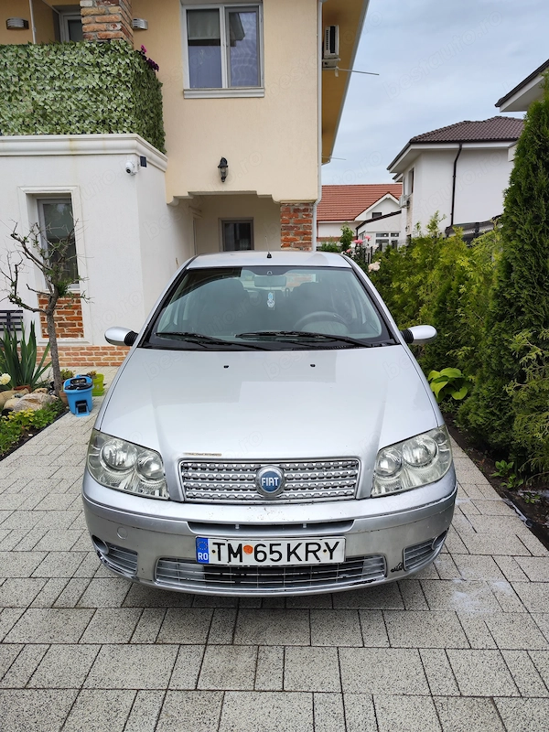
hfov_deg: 58.9
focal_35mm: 23
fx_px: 486
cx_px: 274
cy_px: 366
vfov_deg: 73.9
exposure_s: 1/214
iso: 50
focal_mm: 7.01
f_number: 1.69
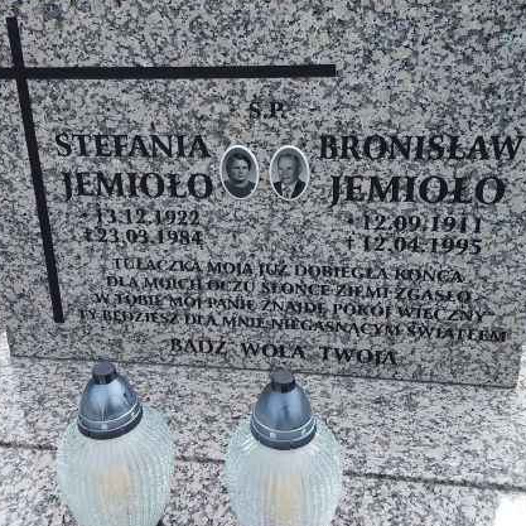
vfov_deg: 43.8
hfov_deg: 43.8
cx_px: 250
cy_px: 232
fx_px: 653
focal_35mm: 38
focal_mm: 2.91
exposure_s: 1/1036
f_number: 1.9
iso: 40
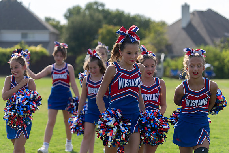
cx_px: 114
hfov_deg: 19.5
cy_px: 76
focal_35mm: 105
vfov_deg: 13.0
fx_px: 668
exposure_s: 1/1000
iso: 100
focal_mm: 105
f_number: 3.5
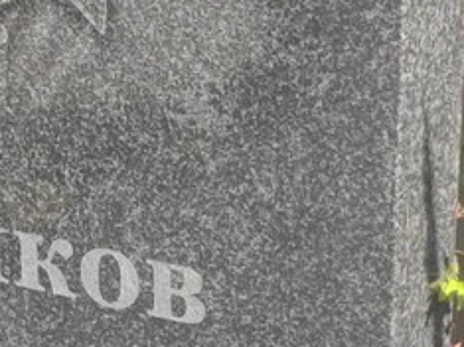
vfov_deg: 6.0
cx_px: 59
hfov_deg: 8.1
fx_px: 3282
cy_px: 400
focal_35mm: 245
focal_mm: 5.52
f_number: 1.9
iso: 100
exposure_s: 1/470
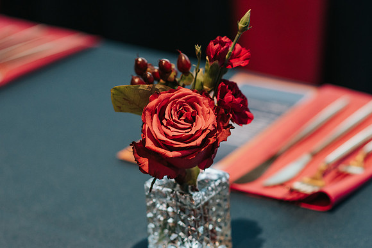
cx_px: 186
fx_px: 1318
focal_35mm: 128
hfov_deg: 16.1
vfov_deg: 10.8
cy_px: 124
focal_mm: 85
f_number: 3.2
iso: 800
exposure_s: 1/125
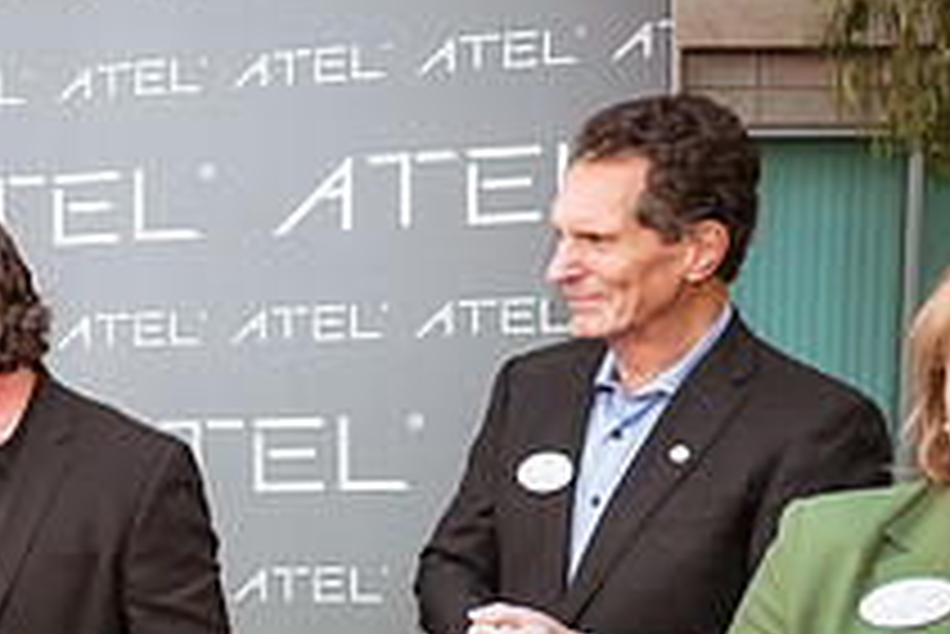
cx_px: -108
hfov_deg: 31.8
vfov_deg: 24.5
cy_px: 452
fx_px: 1452
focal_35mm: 55
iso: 200
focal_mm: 20
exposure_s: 1/250
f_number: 2.8
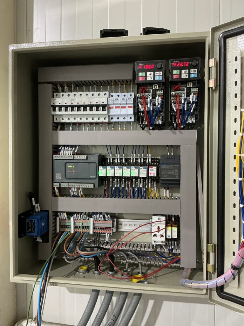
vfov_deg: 61.7
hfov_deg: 48.2
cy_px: 163
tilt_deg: -0.8
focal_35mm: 29
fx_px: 273
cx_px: 122
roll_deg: -0.1
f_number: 1.8
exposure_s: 1/33
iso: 200
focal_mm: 3
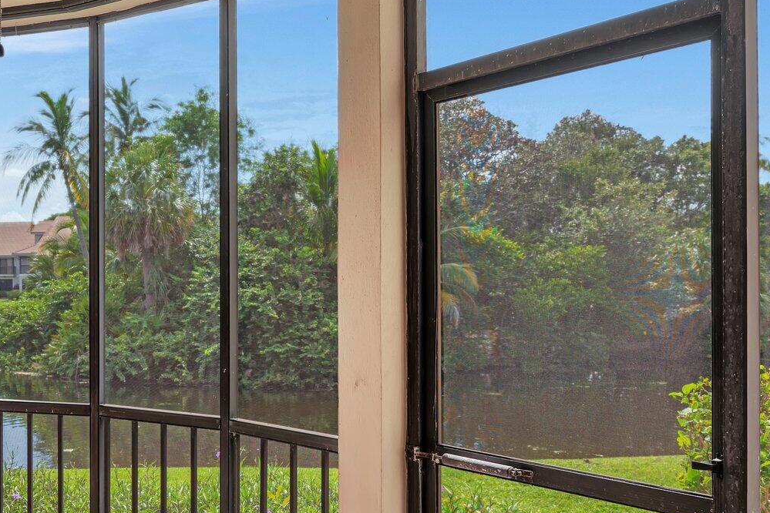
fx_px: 877
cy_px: 269
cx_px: 182
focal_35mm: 41
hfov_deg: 45.6
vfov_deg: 32.6
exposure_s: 1/125
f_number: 5.6
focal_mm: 20
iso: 100
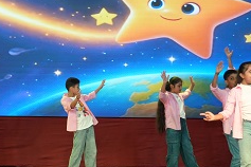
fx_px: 837
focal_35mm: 120
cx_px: 80
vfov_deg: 11.4
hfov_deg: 17.0
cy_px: 77
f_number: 5.6
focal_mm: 38
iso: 1250
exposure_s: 1/160
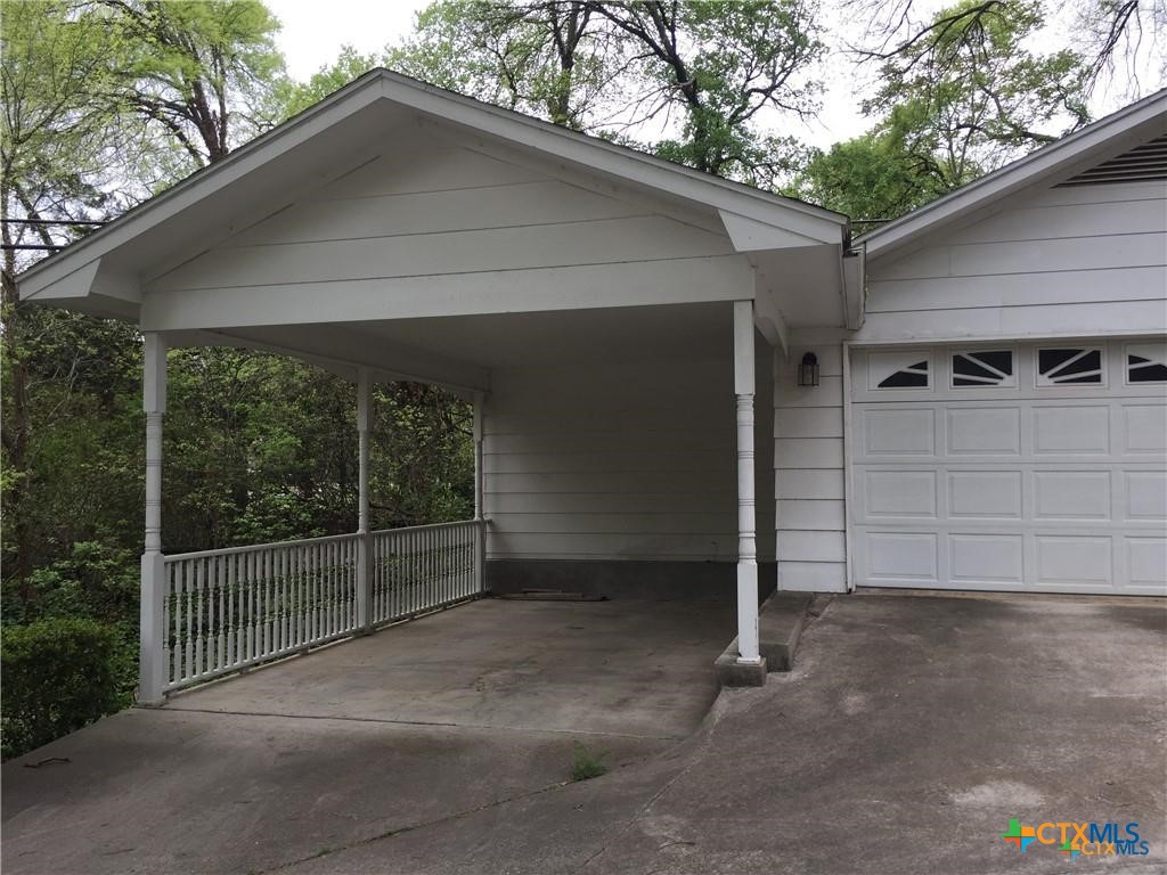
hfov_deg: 61.7
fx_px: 978
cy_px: 438
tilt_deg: +2.8
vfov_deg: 48.2
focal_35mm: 29
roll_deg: -1.4
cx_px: 584
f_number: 2.2
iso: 32
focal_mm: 4.15
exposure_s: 1/416
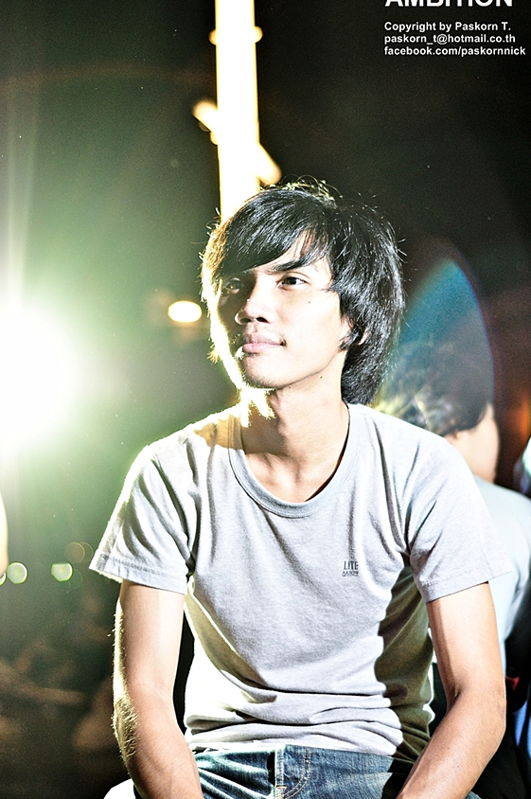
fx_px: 1774
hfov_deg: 17.0
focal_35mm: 80
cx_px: 281
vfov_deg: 25.4
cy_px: 397
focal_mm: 50
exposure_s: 1/40
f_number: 2.5
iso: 640
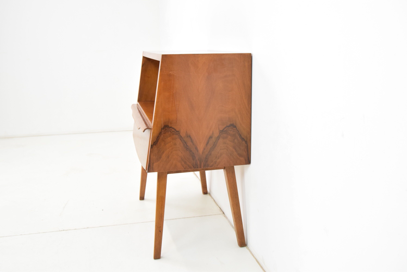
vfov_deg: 36.9
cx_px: 204
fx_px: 407
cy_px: 136
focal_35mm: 36
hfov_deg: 53.1
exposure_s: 1/160
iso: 1600
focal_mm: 24
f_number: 6.3
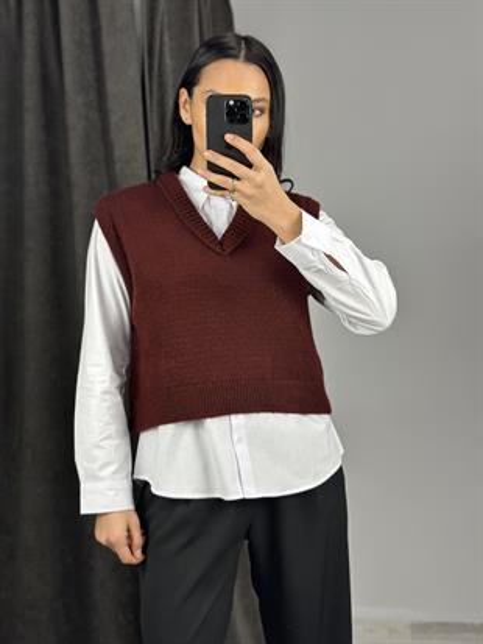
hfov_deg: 30.3
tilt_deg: -25.5
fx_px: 893
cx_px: 242
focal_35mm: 48
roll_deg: +1.4
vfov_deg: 39.6
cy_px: 322
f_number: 1.78
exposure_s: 1/100
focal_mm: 6.86
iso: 100
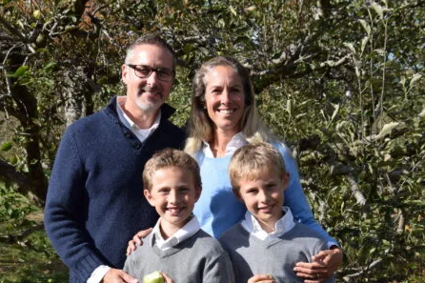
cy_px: 187
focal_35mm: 71
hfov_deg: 28.6
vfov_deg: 19.2
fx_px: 834
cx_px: 183
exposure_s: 1/320
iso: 200
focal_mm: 35
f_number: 9
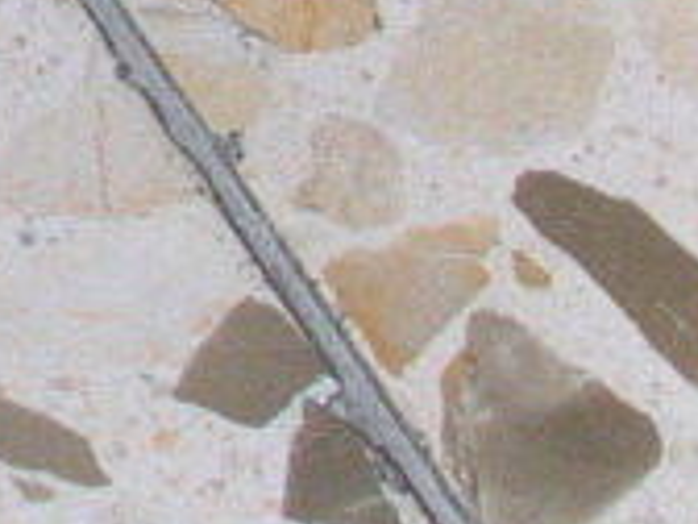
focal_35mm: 501
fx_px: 10102
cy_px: -657
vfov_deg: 2.9
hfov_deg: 3.9
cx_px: -1184
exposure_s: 1/60
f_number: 6.8
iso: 100
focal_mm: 12.5
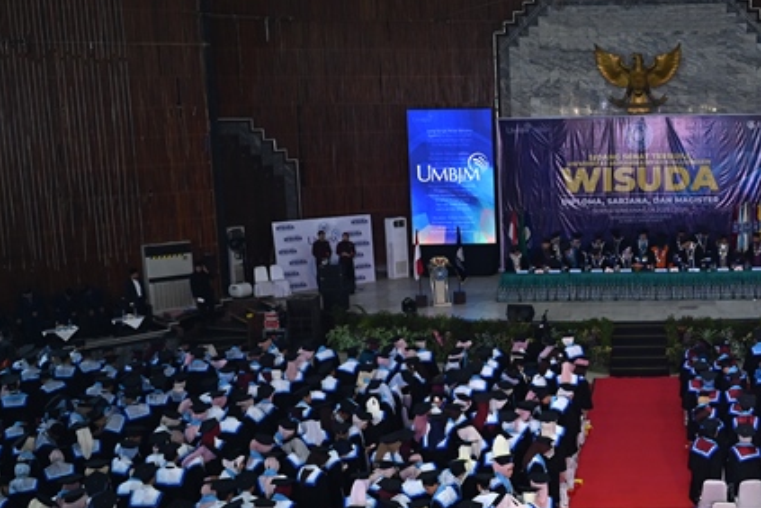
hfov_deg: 35.9
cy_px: 308
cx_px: 642
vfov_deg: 25.5
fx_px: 1120
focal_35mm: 53
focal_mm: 28
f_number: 5
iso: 1600
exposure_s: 1/60
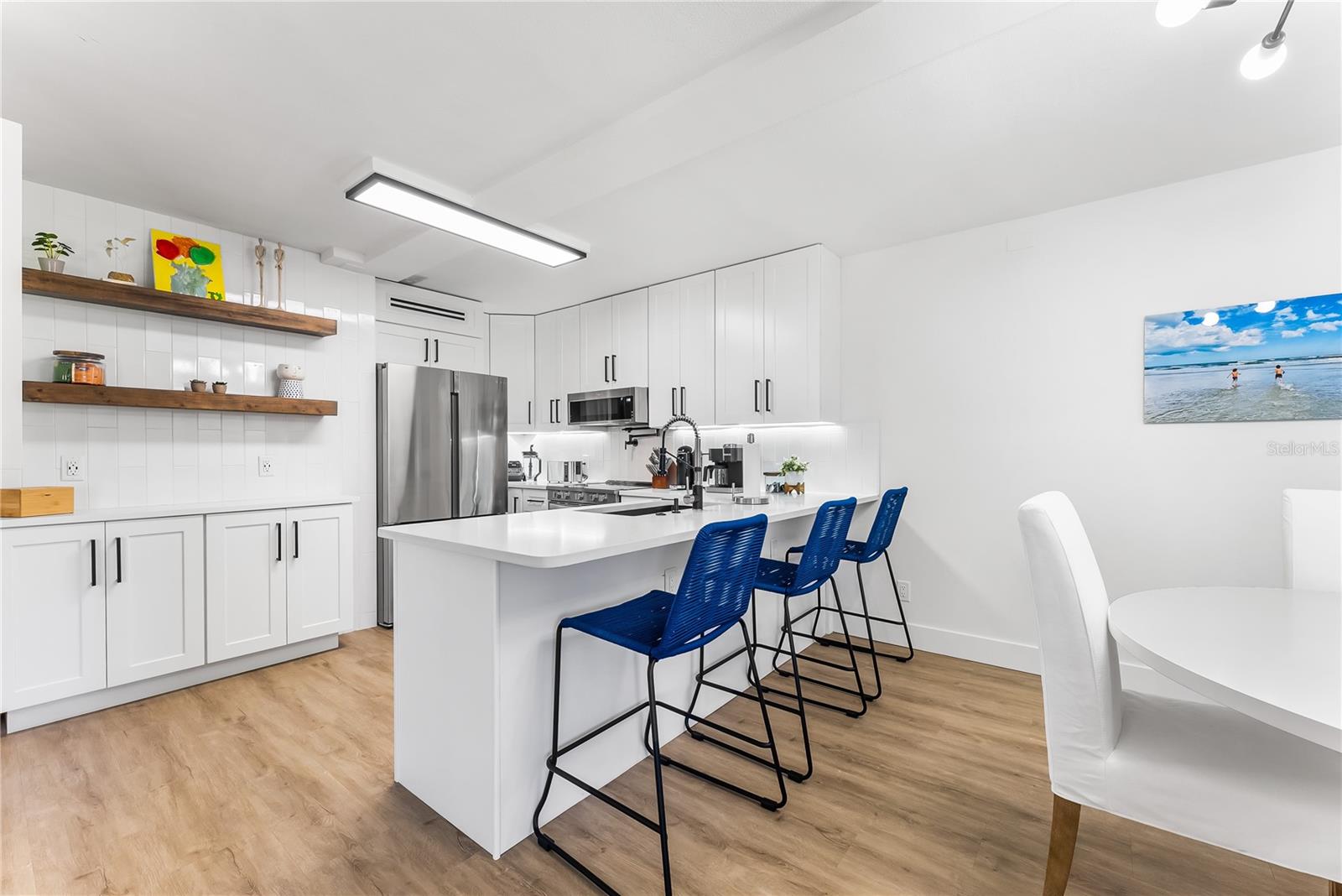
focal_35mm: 14
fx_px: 522
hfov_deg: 104.2
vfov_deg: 81.3
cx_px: 671
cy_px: 448
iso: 250
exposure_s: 2.5
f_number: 9
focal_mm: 14
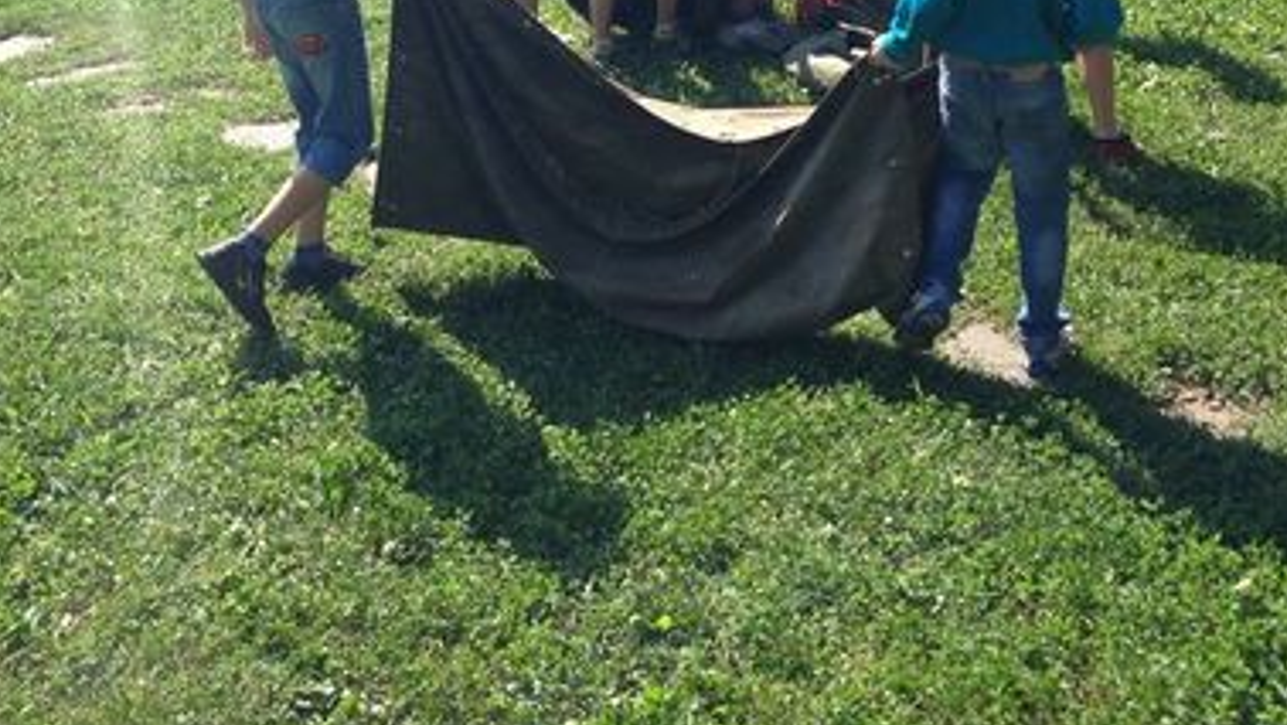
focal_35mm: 57
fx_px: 1946
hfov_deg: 36.6
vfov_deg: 20.4
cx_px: 637
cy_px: -17
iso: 50
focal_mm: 4.12
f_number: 2.4
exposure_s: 1/602
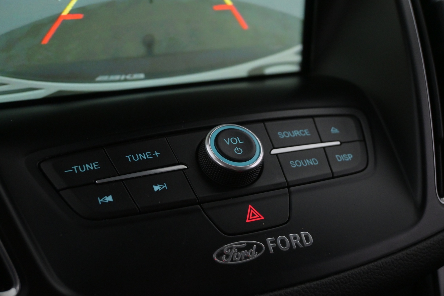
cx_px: 222
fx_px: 666
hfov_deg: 36.9
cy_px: 148
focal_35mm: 54
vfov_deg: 25.1
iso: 2800
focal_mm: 36
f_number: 5.3
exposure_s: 1/60
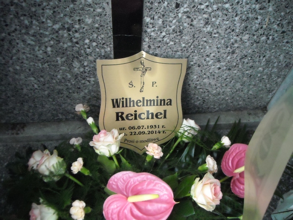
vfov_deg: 40.7
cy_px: 110
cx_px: 146
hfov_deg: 52.6
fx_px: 296
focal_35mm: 35
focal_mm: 5.7
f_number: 2.8
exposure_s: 1/250
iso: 766
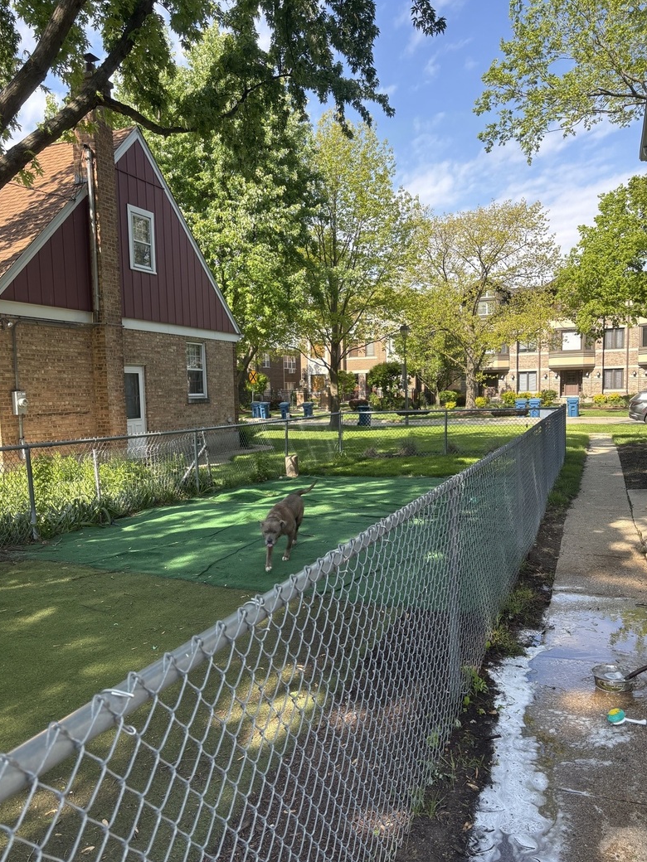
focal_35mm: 27
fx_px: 673
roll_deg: +0.8
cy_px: 445
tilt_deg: -4.9
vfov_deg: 65.3
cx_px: 314
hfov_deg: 51.3
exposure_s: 1/851
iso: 50
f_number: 1.6
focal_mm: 5.96
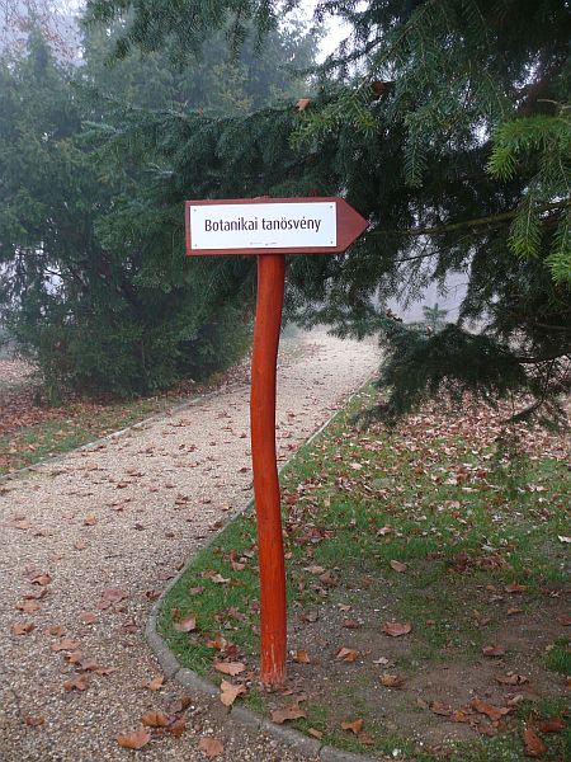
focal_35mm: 35
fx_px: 770
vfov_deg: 52.6
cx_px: 286
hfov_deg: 40.7
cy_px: 381
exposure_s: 1/125
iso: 100
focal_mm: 7.4
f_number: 2.8
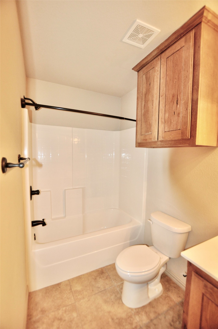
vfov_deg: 100.5
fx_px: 137
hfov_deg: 77.2
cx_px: 109
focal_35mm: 15
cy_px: 164
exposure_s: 1/60
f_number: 3.5
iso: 800
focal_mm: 10
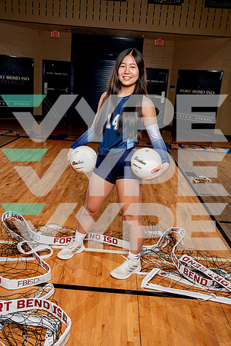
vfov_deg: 57.2
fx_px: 318
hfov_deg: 40.0
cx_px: 116
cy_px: 173
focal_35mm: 33
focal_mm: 33
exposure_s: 1/250
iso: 200
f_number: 5.6
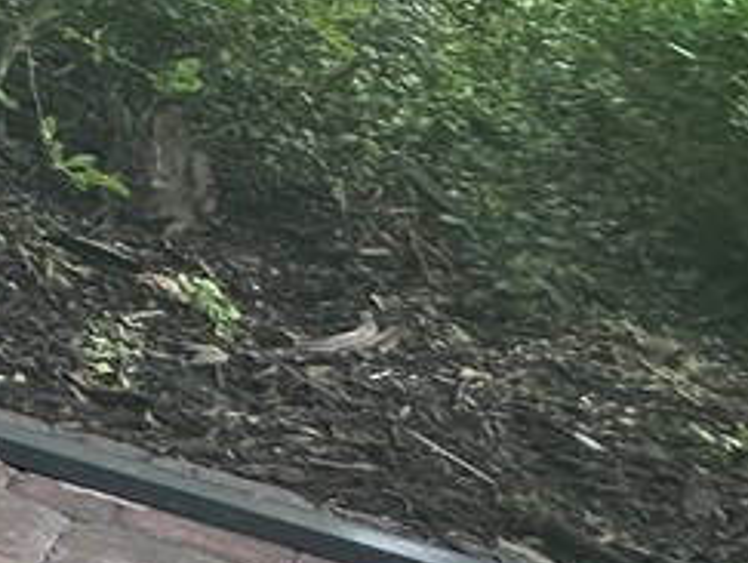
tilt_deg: -1.1
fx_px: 1991
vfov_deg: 14.2
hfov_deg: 13.2
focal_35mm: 92
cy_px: -449
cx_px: -1222
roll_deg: -1.5
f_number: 2.2
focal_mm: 2.22
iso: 40
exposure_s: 1/131
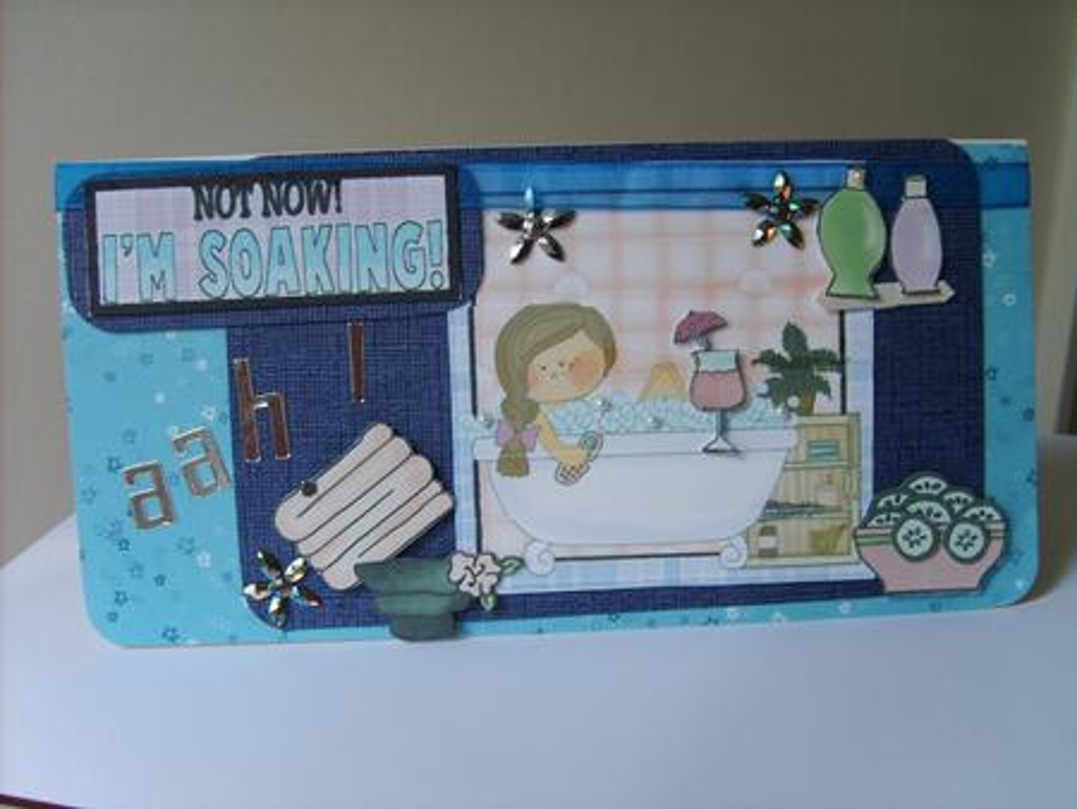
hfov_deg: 52.6
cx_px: 538
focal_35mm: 35
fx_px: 1090
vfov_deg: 40.7
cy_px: 404
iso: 63
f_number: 2.8
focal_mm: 5.8
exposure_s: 1/30
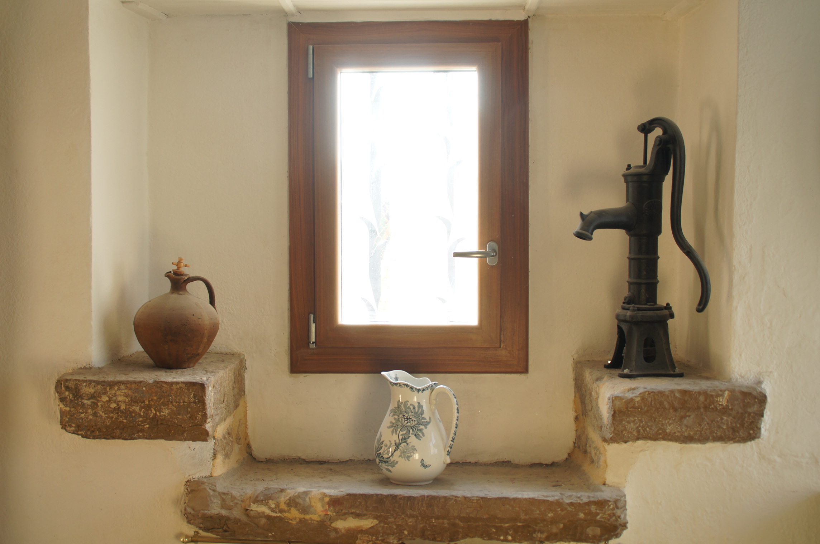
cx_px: 410
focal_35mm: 36
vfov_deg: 36.8
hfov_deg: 53.2
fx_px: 819
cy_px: 272
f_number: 4.5
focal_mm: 24
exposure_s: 1/40
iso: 200
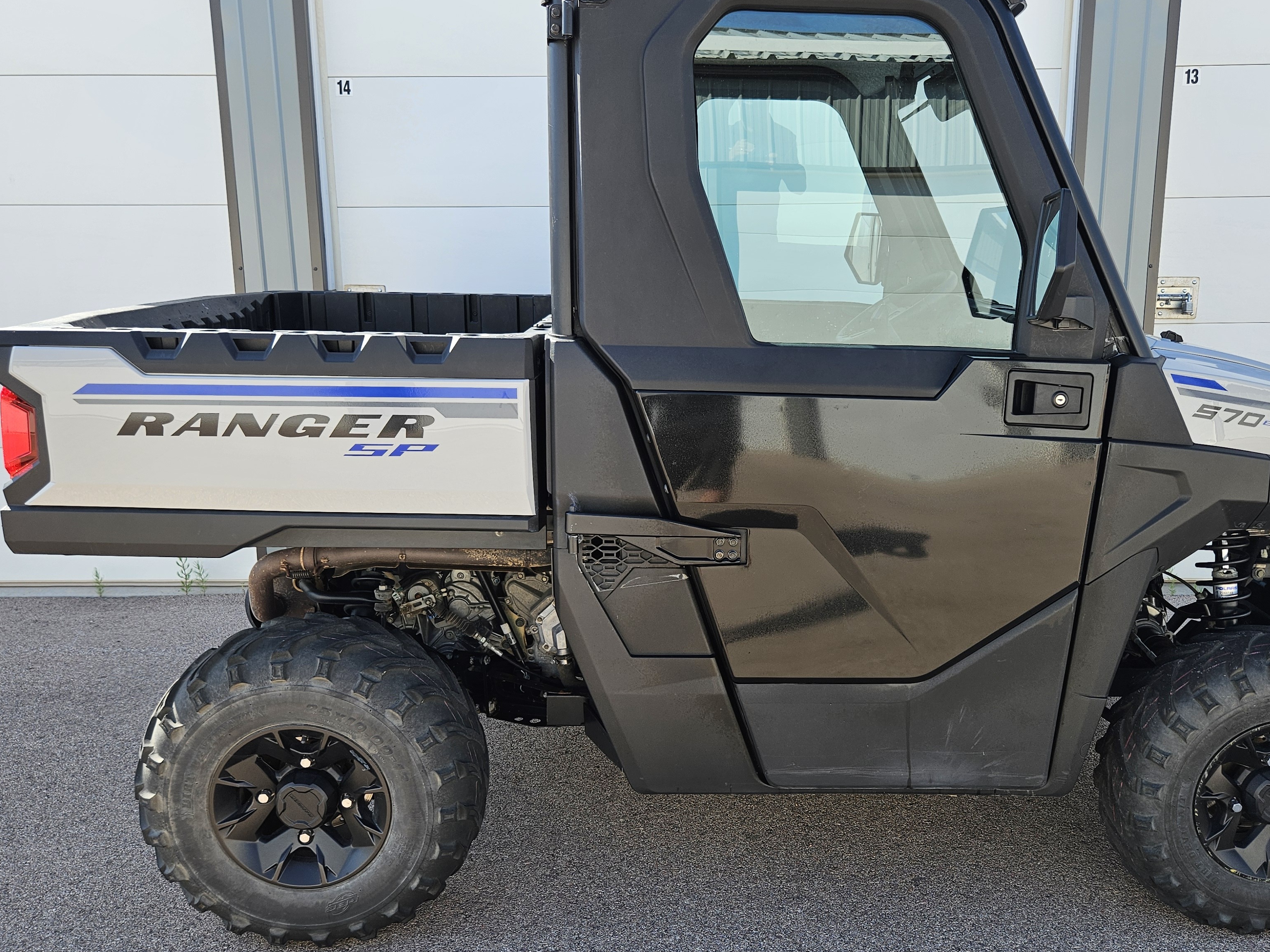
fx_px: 1101
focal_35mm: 30
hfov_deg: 59.8
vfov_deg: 46.8
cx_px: 701
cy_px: 473
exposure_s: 1/374
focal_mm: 5.4
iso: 25
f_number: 1.8
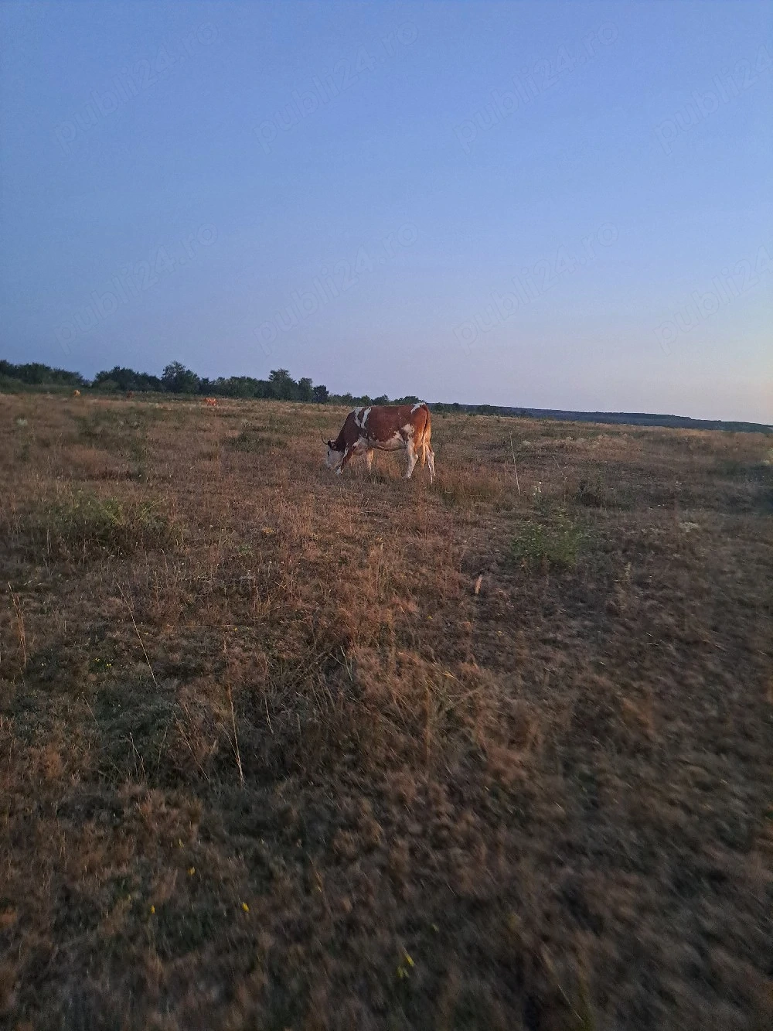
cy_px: 516
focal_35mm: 24
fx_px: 714
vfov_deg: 71.6
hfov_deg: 56.8
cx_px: 386
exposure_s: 1/25
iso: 500
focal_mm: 5.23
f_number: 1.8
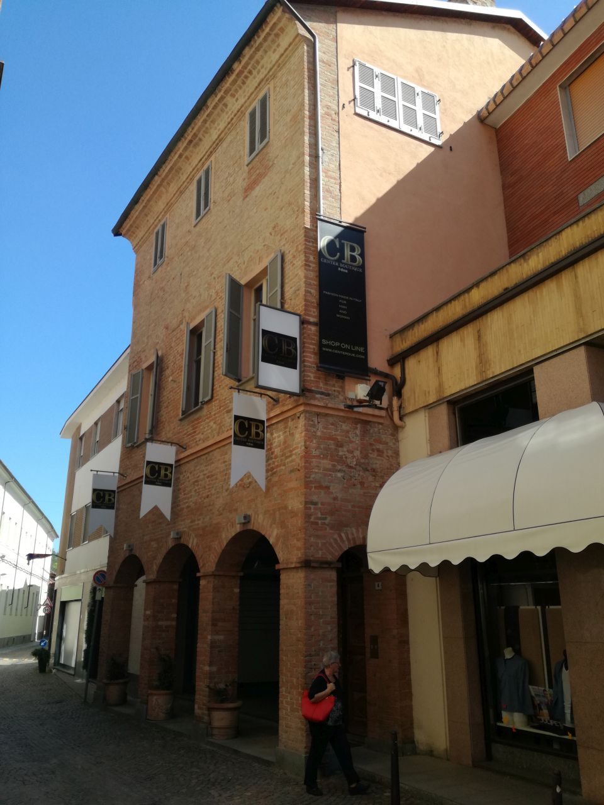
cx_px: 302
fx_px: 628
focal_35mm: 27
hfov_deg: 51.4
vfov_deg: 65.3
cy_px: 402
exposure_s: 1/707
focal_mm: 3.79
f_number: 2
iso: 50
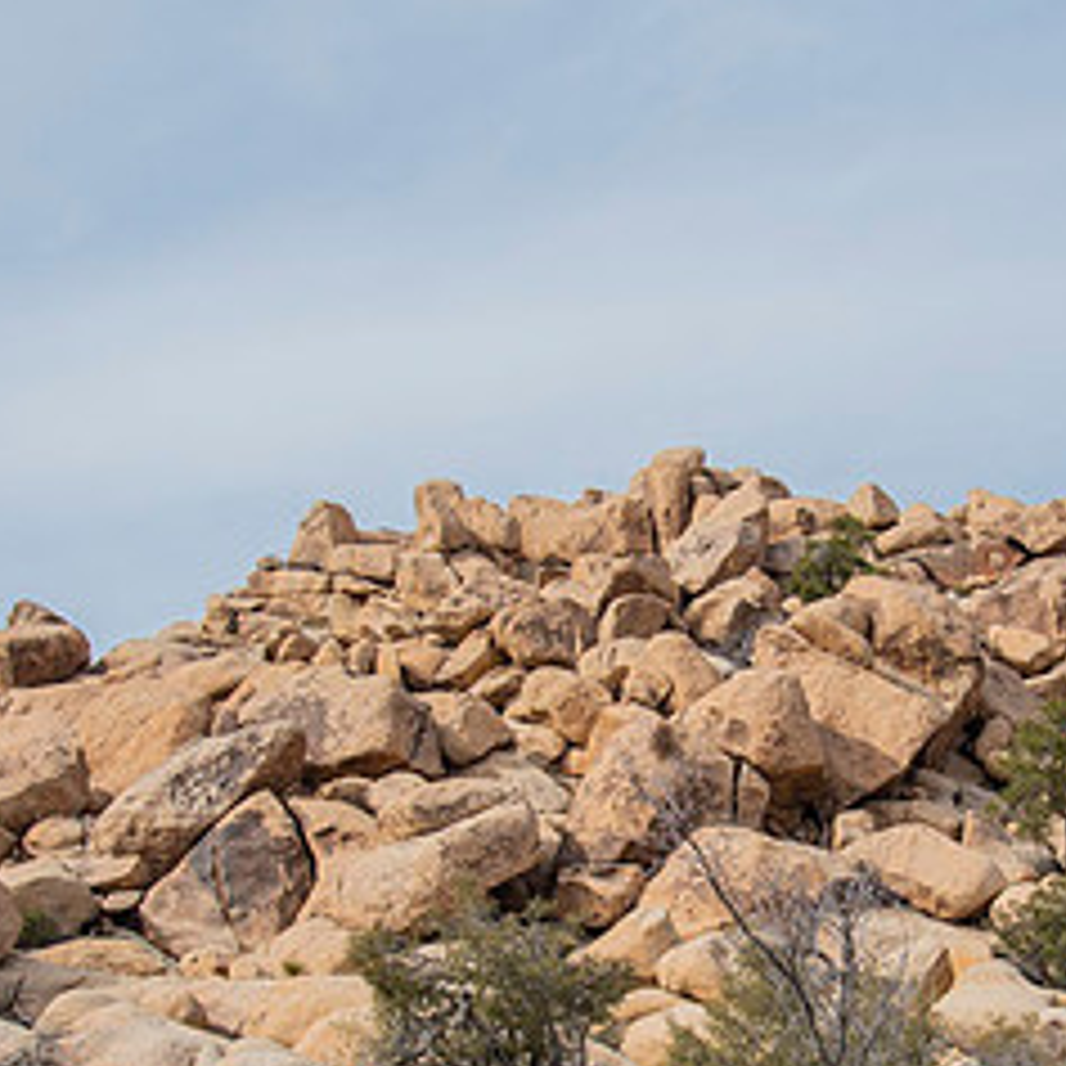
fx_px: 1742
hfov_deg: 33.6
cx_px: 747
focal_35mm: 50
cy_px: 780
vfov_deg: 33.4
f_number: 4
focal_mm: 24
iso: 100
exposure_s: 1/1250
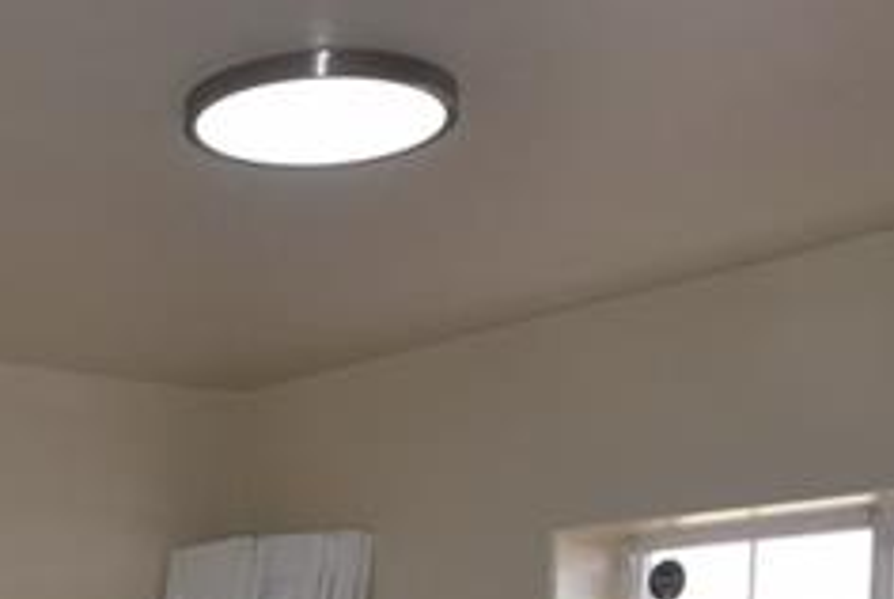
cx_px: 45
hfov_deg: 29.3
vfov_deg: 18.8
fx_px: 1616
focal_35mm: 65
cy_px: 861
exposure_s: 1/125
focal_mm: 10
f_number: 5.6
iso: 320
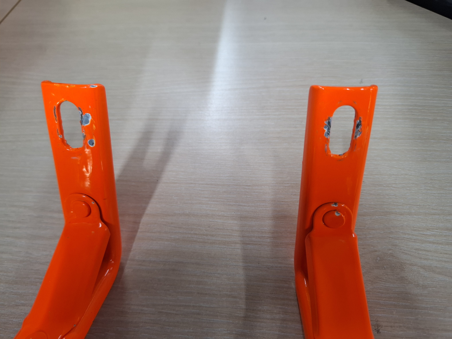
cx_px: 226
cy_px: 170
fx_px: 300
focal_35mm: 23
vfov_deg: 58.9
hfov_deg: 73.9
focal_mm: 5.54
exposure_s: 1/50
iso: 320
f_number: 1.8
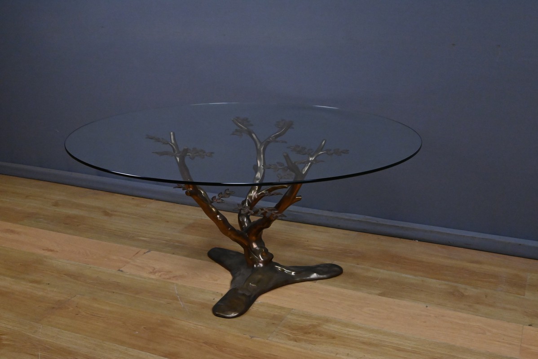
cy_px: 180
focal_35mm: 42
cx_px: 269
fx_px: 628
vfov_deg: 31.9
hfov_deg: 46.4
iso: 8000
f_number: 14
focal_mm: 42
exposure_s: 1/100
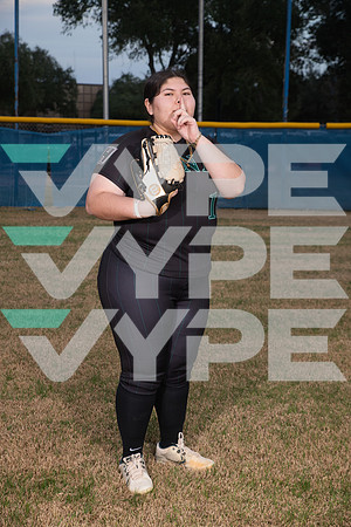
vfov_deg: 35.6
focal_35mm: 56
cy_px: 264
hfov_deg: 24.2
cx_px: 176
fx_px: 819
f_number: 6.3
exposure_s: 1/320
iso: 320
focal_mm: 56
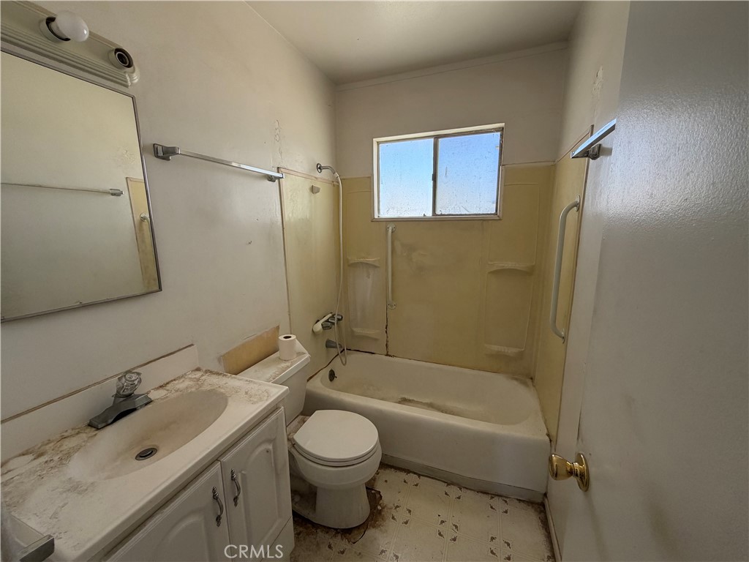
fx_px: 303
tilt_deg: -11.1
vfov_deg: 85.7
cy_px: 281
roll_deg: +1.0
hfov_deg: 102.1
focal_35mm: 14
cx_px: 374
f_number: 2.2
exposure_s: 1/121
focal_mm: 2.22
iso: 160
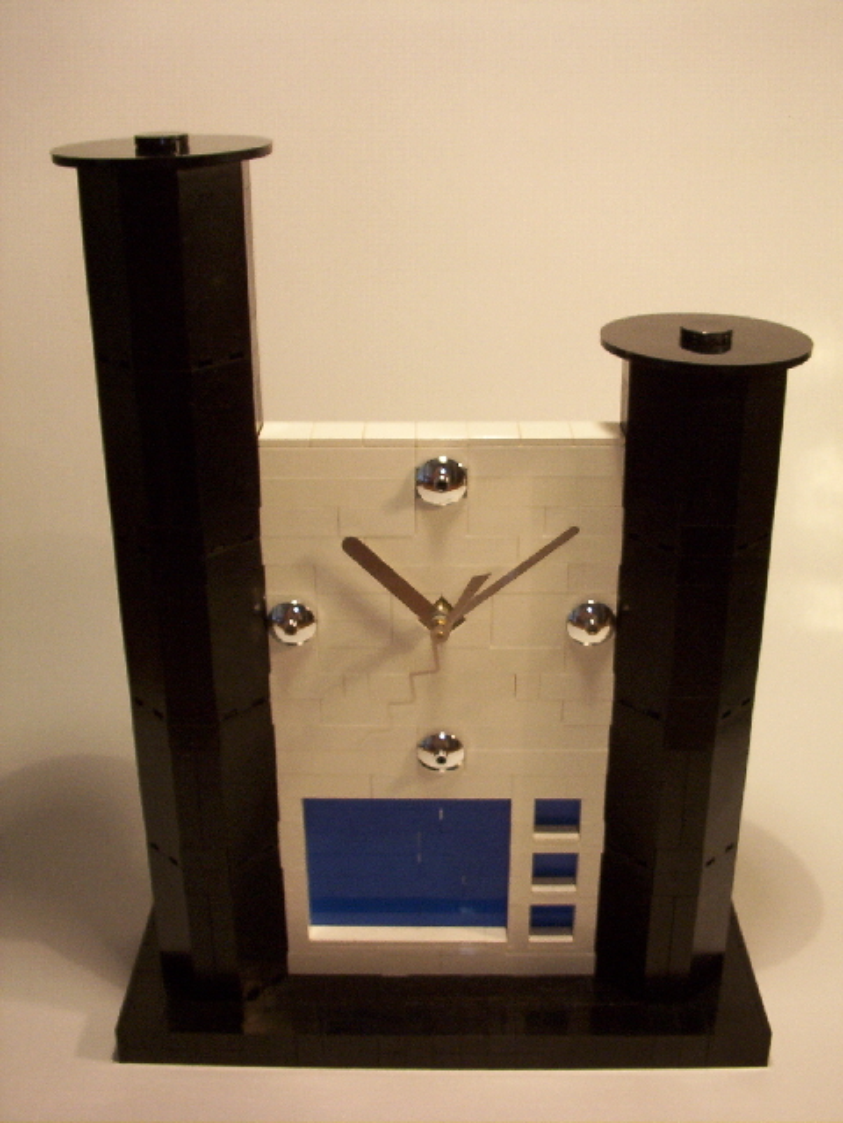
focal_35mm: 39
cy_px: 562
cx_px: 422
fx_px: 1266
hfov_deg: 36.8
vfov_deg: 47.9
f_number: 4.5
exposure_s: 1/31.4
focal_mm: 6
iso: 140
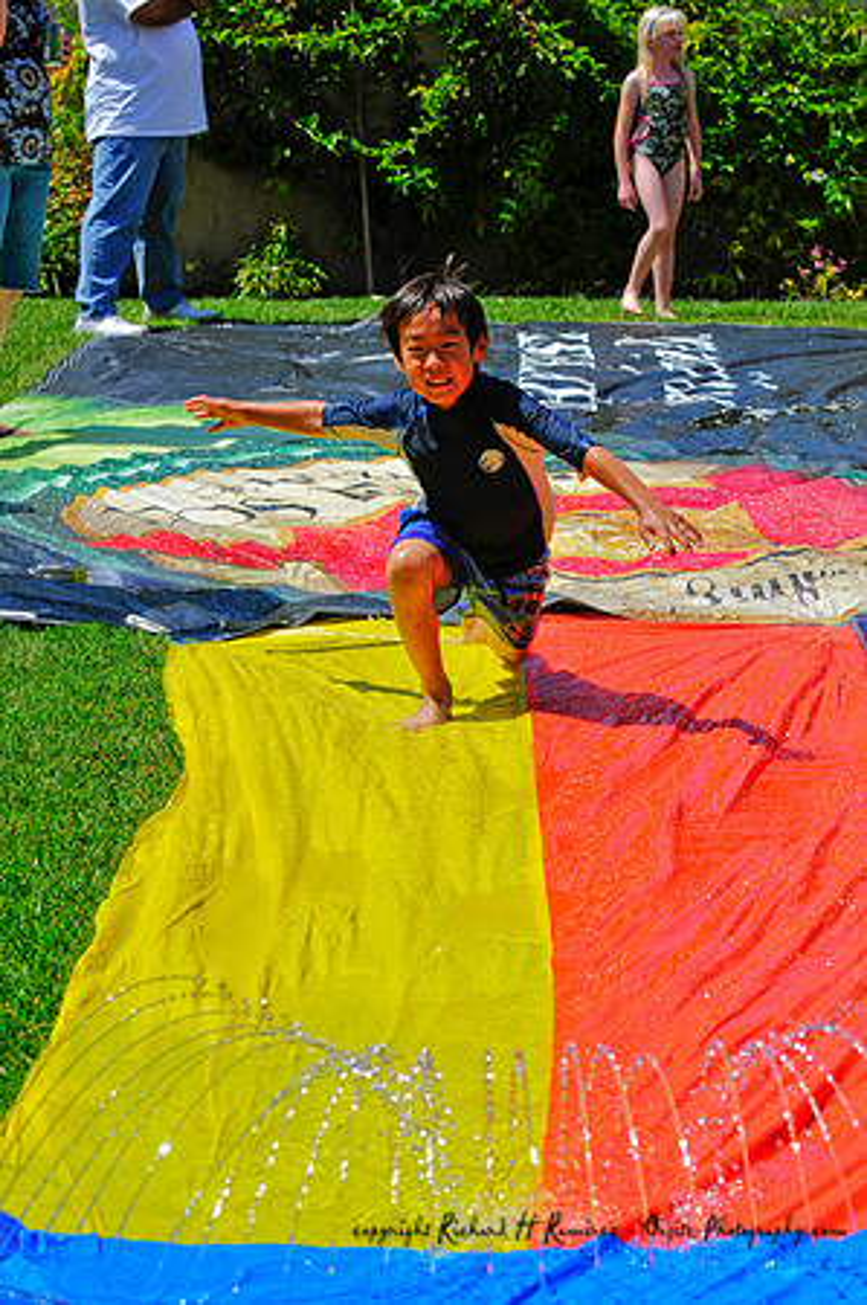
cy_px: 652
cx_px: 434
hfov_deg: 13.0
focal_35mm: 105
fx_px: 3802
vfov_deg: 19.5
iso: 200
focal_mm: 70
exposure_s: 1/800
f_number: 7.1
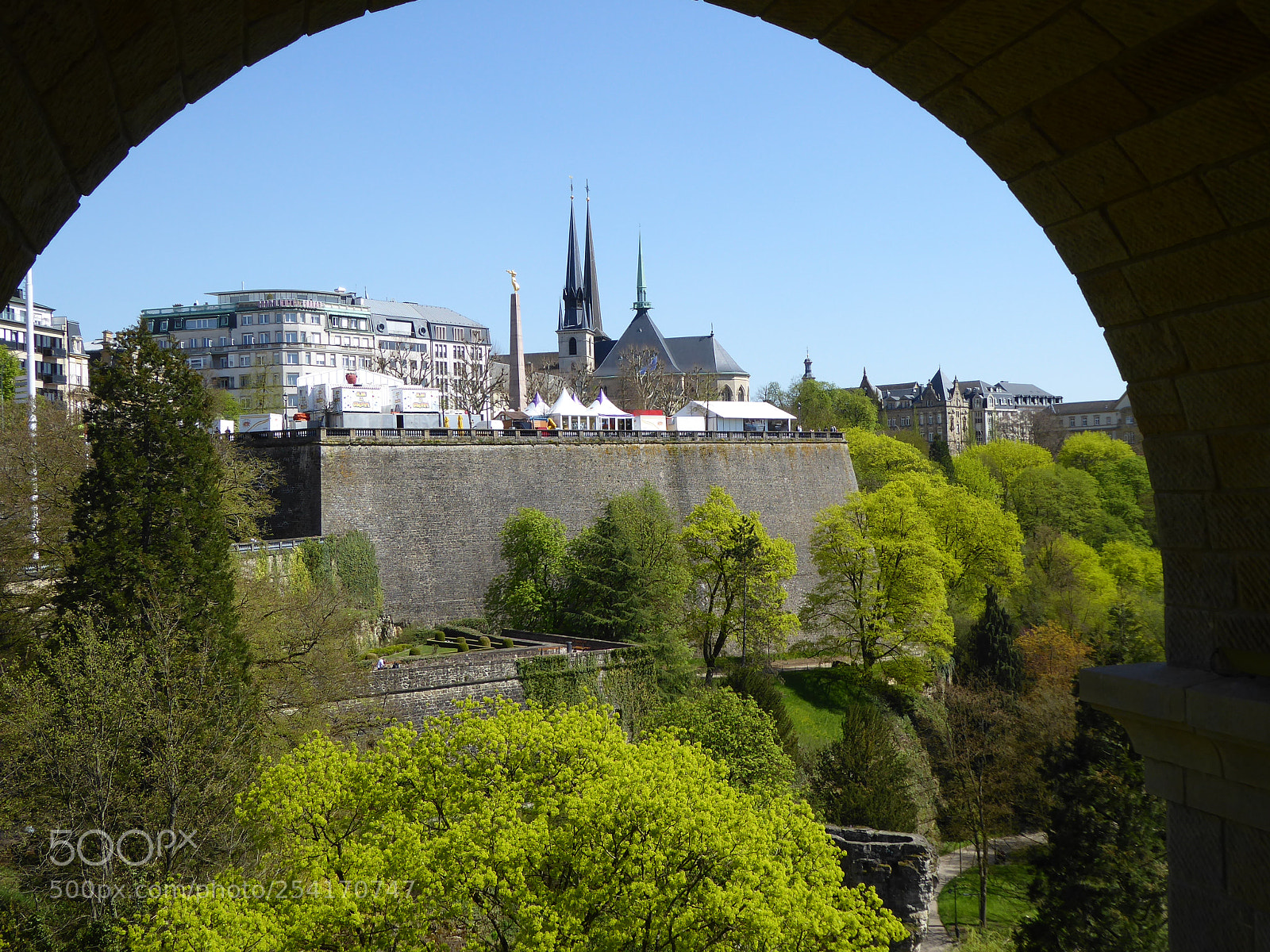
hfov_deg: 46.8
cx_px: 635
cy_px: 476
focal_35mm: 40
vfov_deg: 36.0
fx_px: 1468
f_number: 3.8
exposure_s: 1/640
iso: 80
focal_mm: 7.2
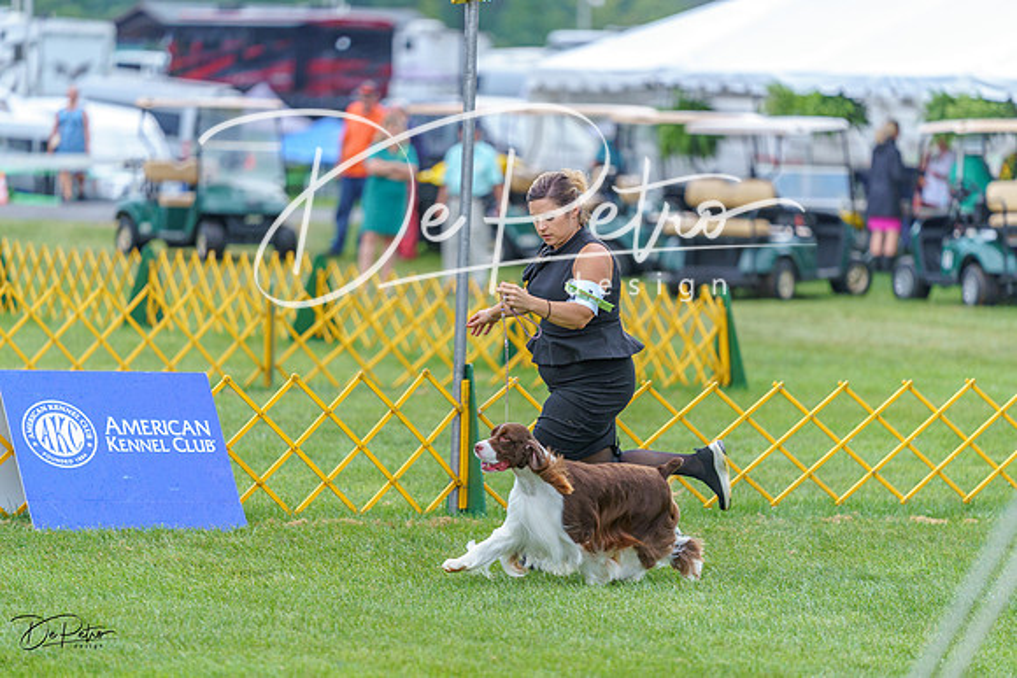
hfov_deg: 10.3
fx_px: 5651
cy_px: 339
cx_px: 508
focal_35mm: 200
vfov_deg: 6.9
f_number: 2.8
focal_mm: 200
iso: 640
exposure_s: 1/640
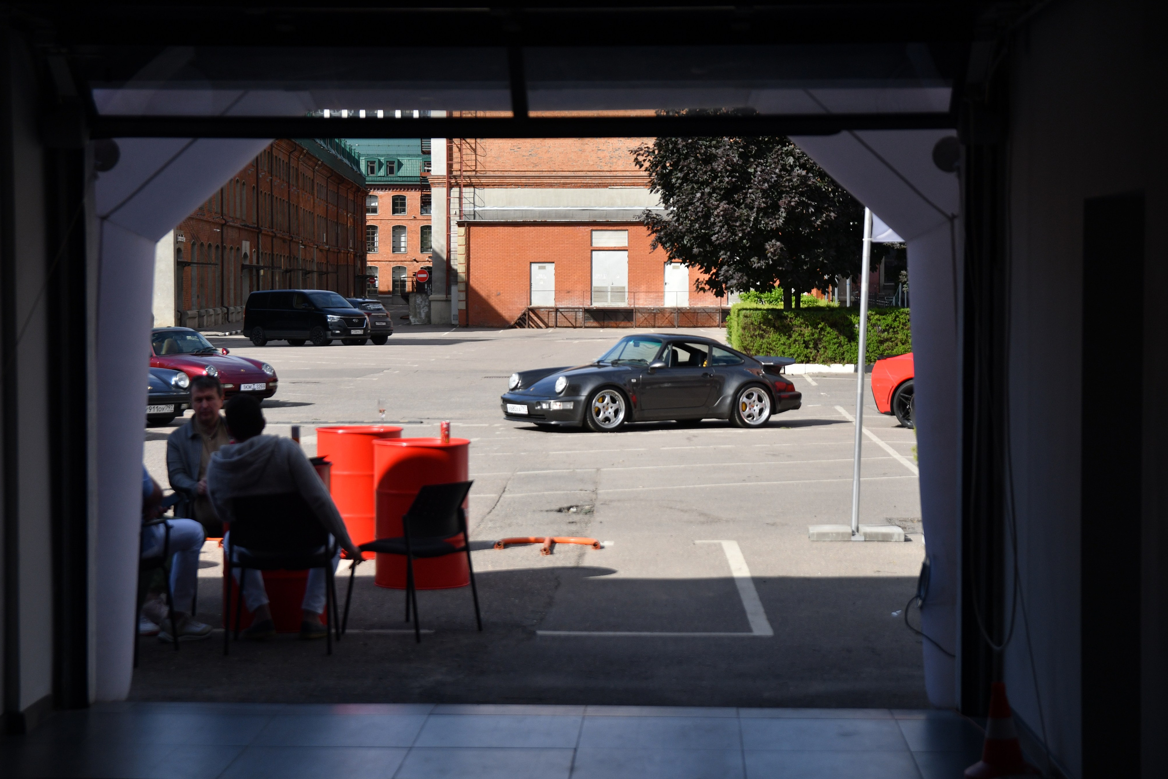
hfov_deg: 26.6
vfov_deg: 18.0
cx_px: 584
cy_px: 392
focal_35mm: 76
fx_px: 2466
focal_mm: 50
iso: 320
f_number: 2.8
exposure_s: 1/8000
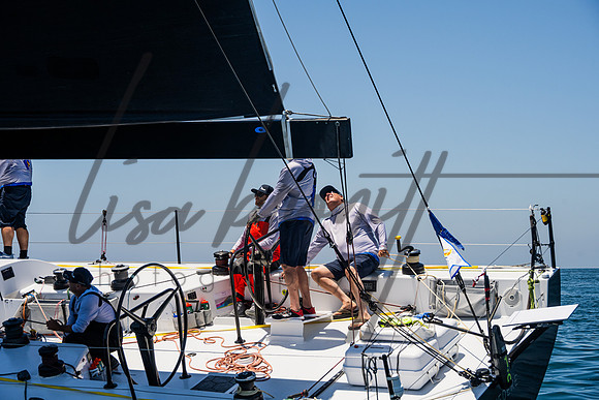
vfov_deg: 17.0
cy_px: 200
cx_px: 300
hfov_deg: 25.3
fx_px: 1336
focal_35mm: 80
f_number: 8
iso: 500
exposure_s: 1/2500
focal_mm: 79
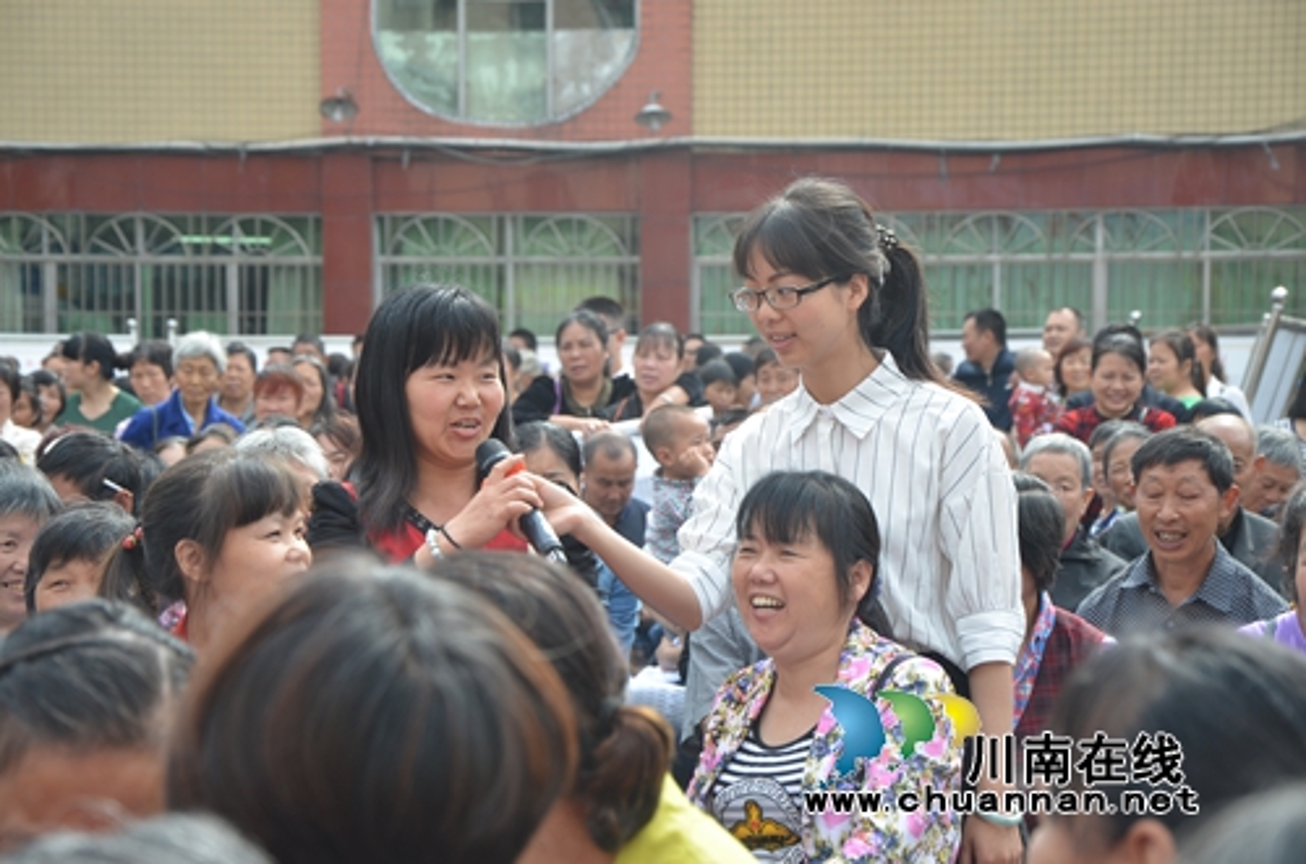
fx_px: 3801
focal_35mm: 105
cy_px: 432
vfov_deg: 13.0
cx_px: 653
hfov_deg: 19.5
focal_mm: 70
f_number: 6.3
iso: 200
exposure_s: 1/160
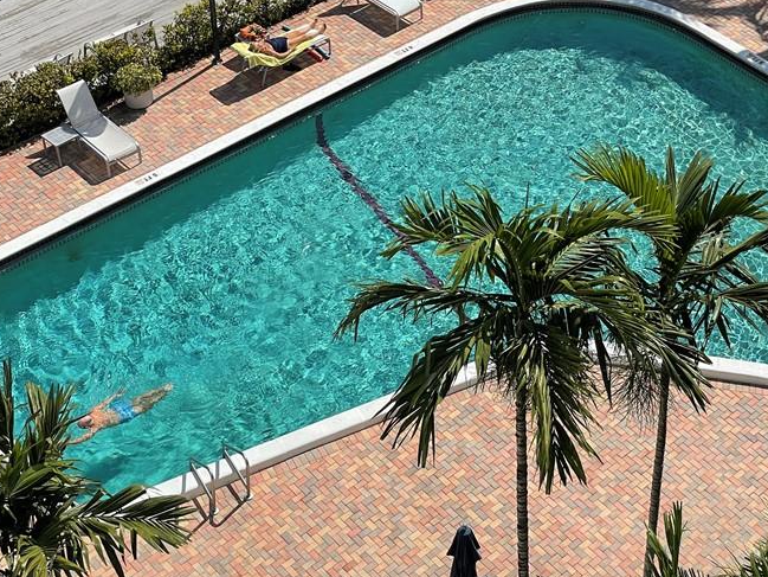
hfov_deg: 23.7
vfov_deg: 17.9
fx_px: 1820
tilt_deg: -39.2
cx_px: 512
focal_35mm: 82
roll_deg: -2.4
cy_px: 147
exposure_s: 1/2398
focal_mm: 6
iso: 25
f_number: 2
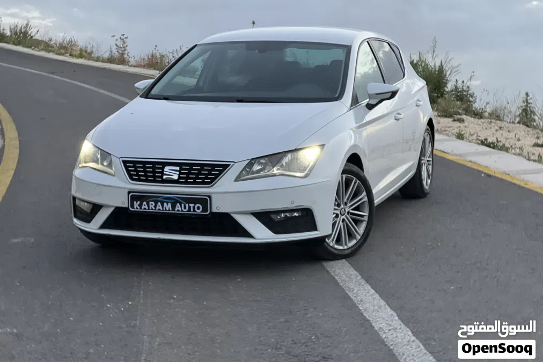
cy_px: 166
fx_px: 1222
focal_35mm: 81
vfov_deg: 16.9
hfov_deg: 25.1
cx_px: 274
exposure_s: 1/65
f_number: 2.8
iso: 250
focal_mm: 9
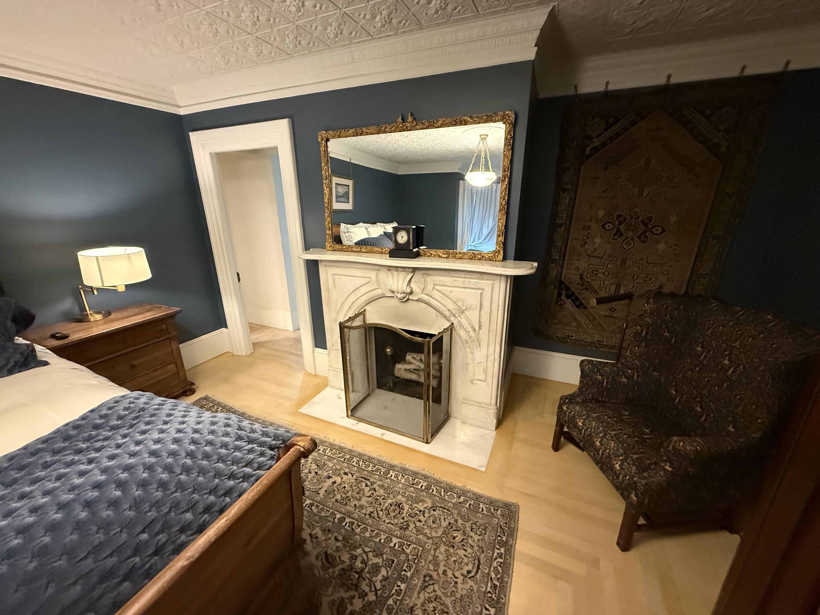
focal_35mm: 14
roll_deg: +0.8
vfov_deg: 85.7
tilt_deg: -17.9
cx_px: 410
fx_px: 332
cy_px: 308
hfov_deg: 102.1
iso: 1000
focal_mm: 2.22
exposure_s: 1/60
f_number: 2.2
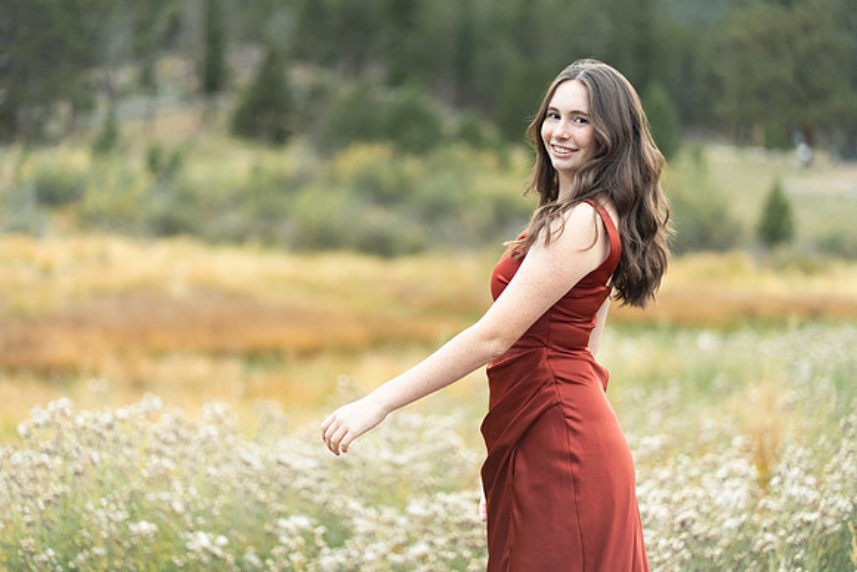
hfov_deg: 23.9
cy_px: 286
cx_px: 428
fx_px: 2024
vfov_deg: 16.1
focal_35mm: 85
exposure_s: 1/160
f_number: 1.8
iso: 1600
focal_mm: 85
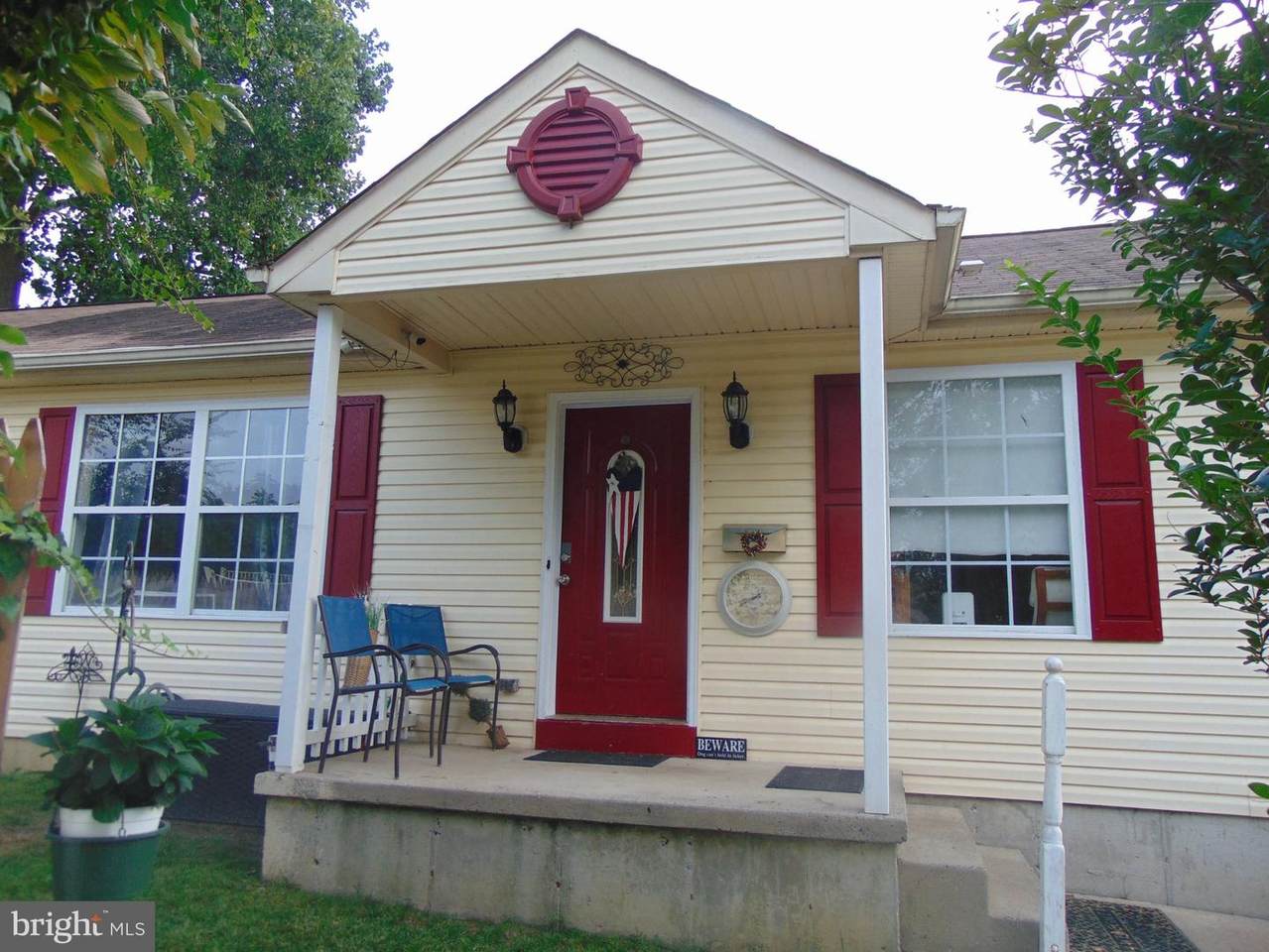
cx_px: 634
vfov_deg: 54.9
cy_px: 476
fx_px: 917
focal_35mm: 25
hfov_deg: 69.4
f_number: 3
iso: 80
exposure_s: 1/100
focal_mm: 4.5
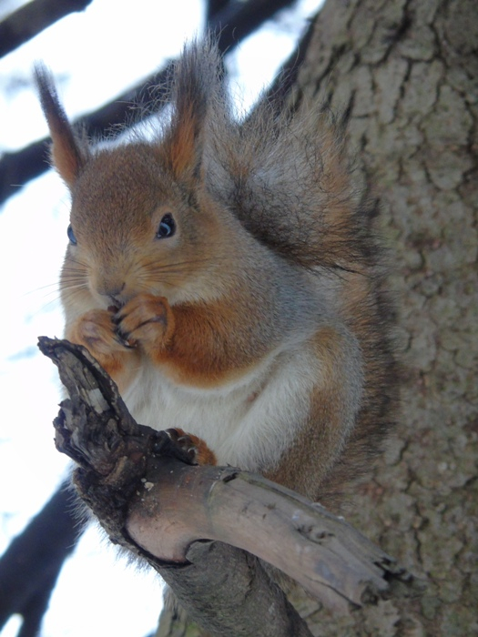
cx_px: 239
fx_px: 6683
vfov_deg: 5.5
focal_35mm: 363
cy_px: 318
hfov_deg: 4.1
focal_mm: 65
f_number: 5.2
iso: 500
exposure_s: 1/60
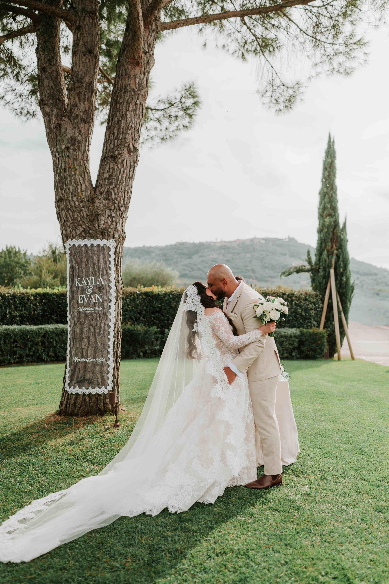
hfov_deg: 37.8
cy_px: 292
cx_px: 194
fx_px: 568
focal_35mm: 35
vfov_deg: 54.5
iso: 50
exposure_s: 1/4000
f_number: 2.2
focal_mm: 35
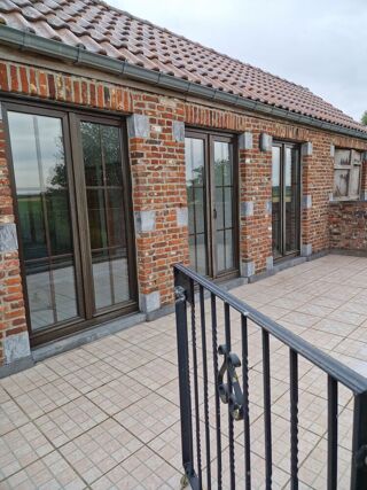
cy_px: 245
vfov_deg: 73.9
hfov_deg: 58.9
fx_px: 325
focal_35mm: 23
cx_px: 184
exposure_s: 1/500
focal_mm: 5.4
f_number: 1.8
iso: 50
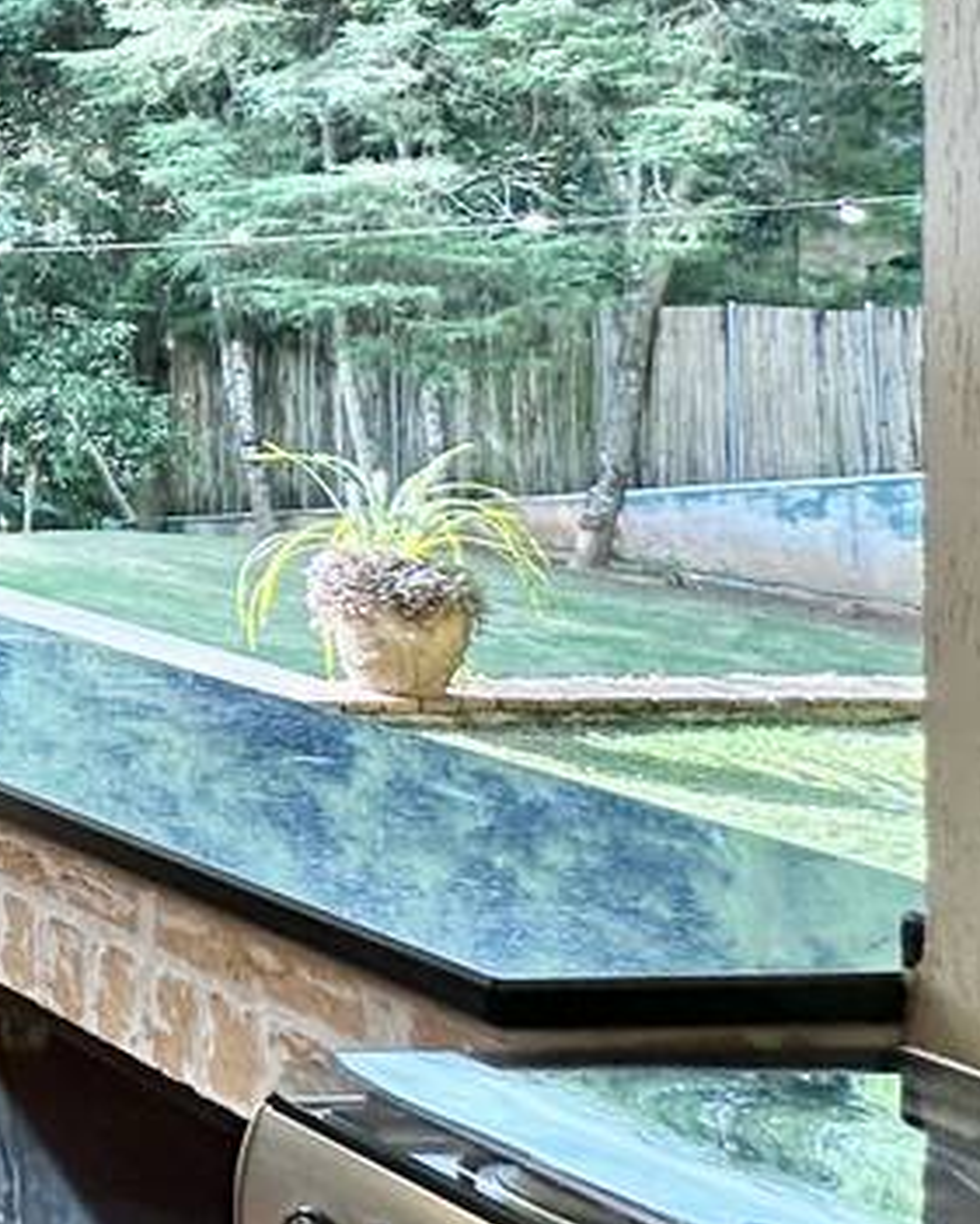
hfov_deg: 15.0
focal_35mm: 56
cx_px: -1395
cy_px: 185
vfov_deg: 32.3
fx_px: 2029
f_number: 2.2
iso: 40
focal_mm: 2.22
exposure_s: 1/123
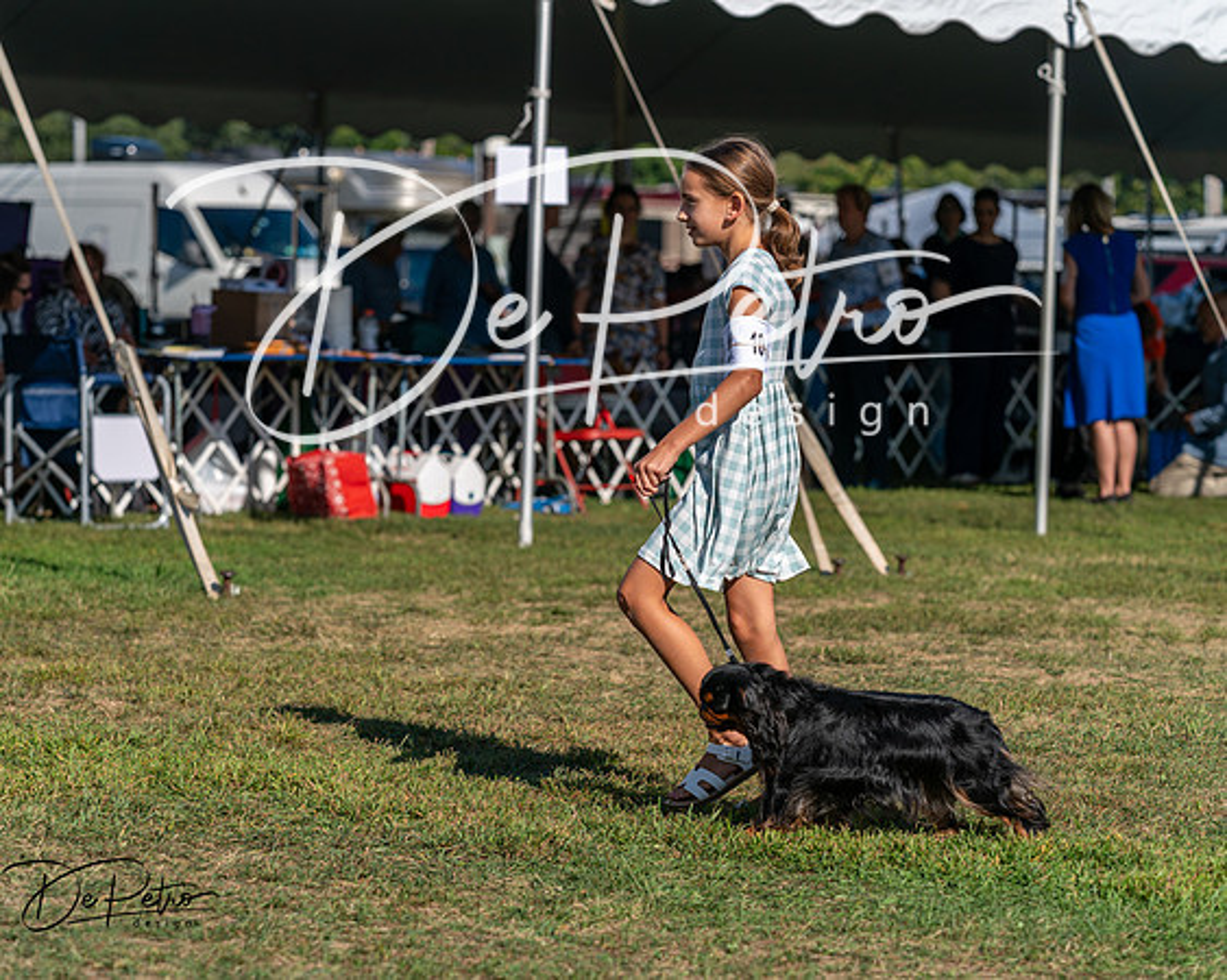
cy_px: 490
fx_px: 4538
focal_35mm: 125
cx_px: 614
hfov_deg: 15.4
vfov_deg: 12.3
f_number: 4.5
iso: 100
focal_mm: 111
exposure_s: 1/1250
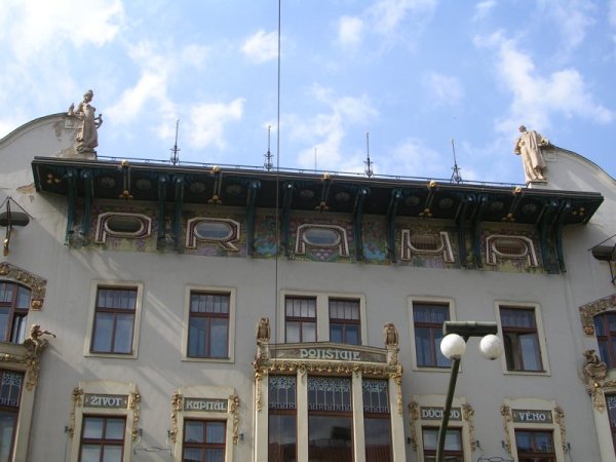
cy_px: 231
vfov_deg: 26.1
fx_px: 997
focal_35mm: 56
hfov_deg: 34.3
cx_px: 308
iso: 50
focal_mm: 8.5
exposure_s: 1/532
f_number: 3.3
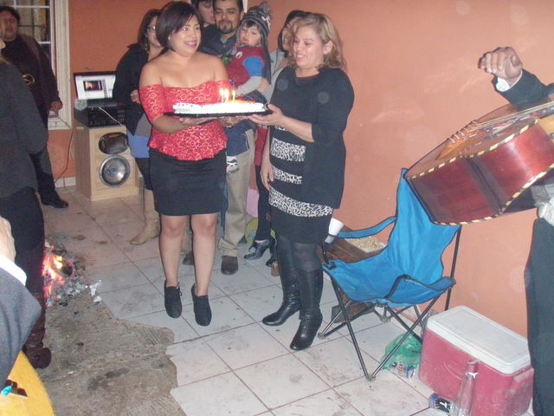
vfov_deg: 37.7
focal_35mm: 38
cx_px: 277
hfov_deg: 49.0
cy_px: 208
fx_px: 608
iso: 640
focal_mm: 6.7
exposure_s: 1/30
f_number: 3.5
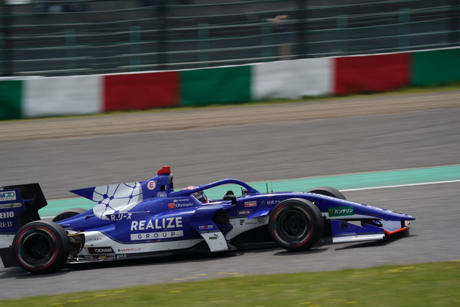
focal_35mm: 241
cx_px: 230
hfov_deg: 8.5
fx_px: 3082
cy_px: 154
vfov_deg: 5.7
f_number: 8
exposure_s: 1/320
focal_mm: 241
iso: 80
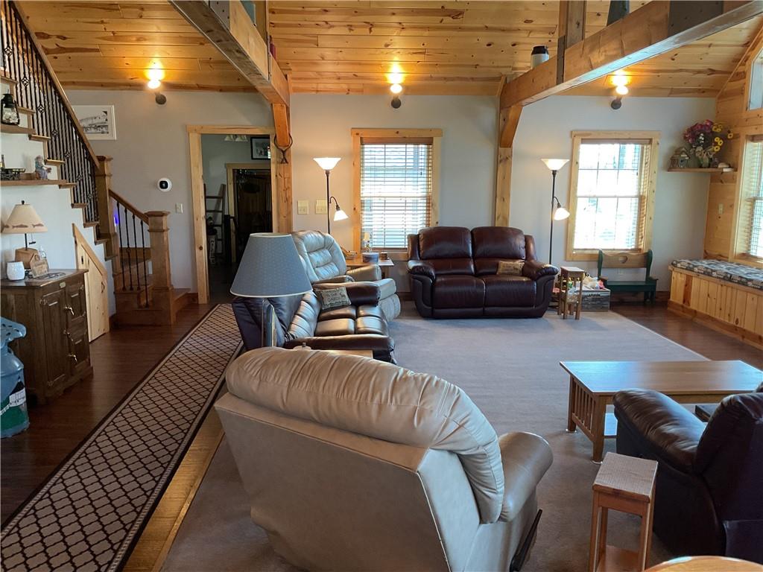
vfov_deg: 48.2
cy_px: 286
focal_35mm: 29
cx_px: 382
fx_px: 639
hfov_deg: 61.7
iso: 125
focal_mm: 3
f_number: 1.8
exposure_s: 1/60
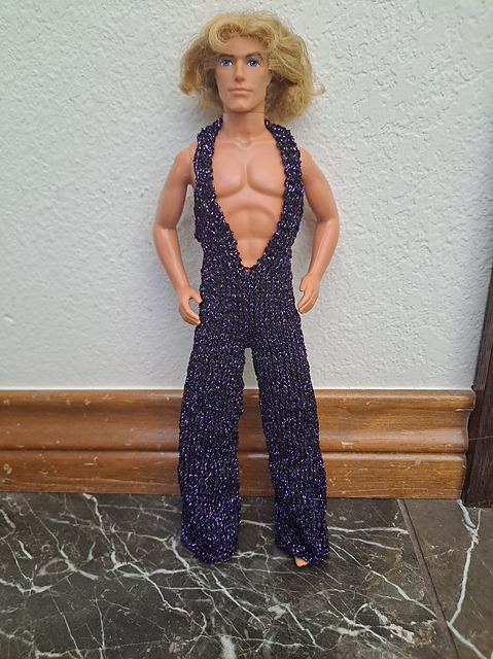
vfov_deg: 69.4
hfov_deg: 54.8
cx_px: 246
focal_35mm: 25
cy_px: 330
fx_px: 475
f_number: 2
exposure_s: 1/20
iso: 500
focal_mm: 4.6
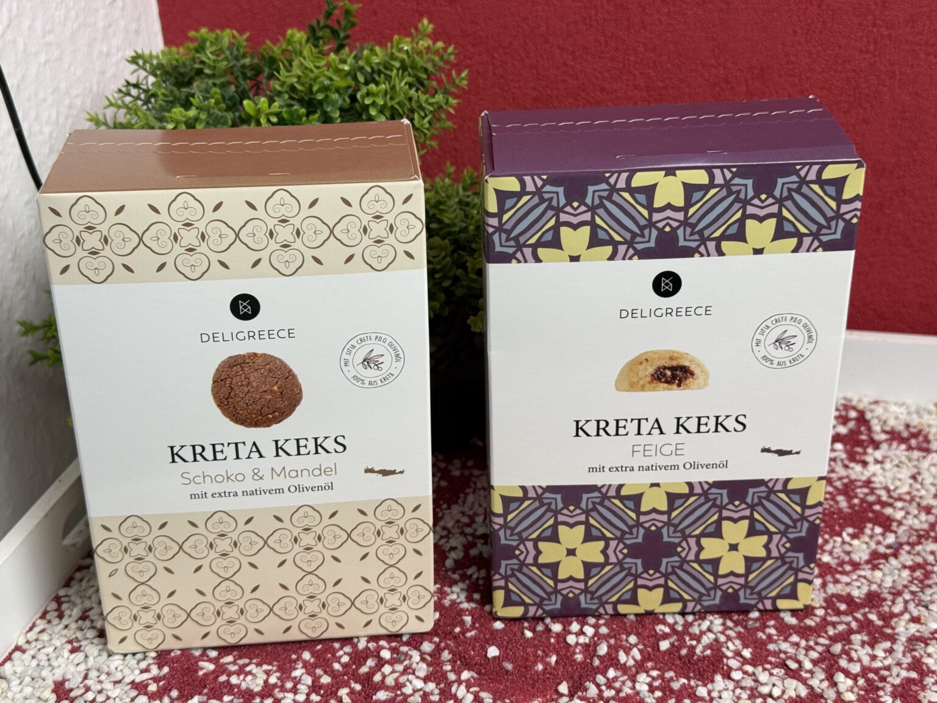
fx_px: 1299
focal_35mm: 48
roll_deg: +2.2
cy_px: 352
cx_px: 468
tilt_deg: -27.4
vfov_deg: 30.3
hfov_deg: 39.7
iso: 50
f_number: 1.78
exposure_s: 1/50
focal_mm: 6.76
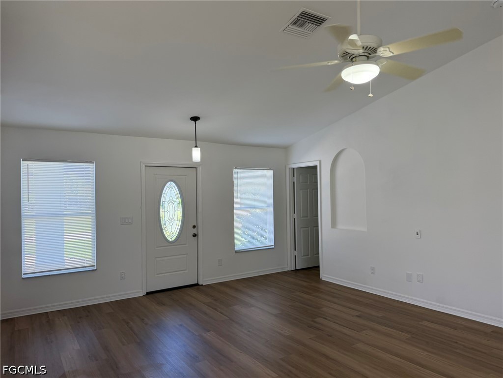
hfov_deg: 71.6
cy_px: 189
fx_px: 349
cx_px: 252
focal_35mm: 24
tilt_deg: +0.4
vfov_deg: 56.8
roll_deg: +1.1
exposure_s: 1/193
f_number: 1.78
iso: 100
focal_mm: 6.76
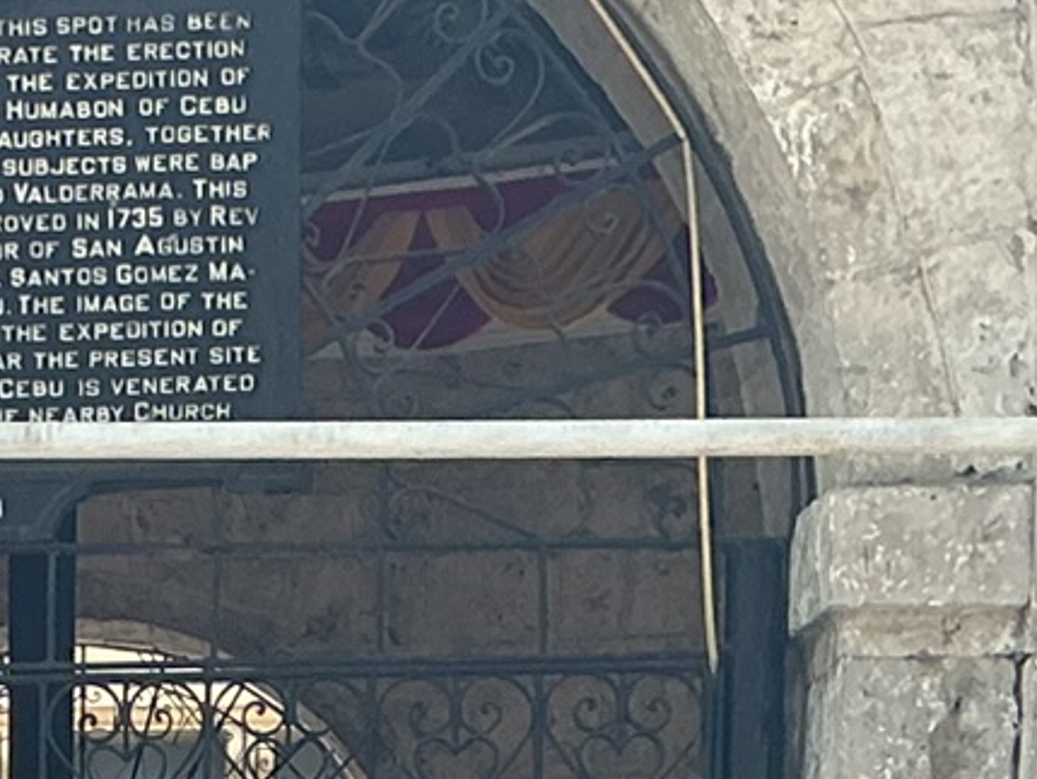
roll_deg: +0.3
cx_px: -130
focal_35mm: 138
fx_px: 4136
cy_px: 1348
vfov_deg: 10.2
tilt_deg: -3.1
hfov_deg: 14.0
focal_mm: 3
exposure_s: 1/322
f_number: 1.8
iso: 25
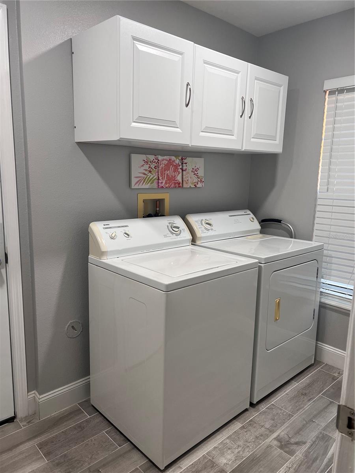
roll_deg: -0.5
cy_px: 236
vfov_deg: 67.3
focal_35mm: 26
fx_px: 356
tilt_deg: -10.6
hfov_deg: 53.1
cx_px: 178
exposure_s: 1/120
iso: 100
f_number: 1.5
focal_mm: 5.7
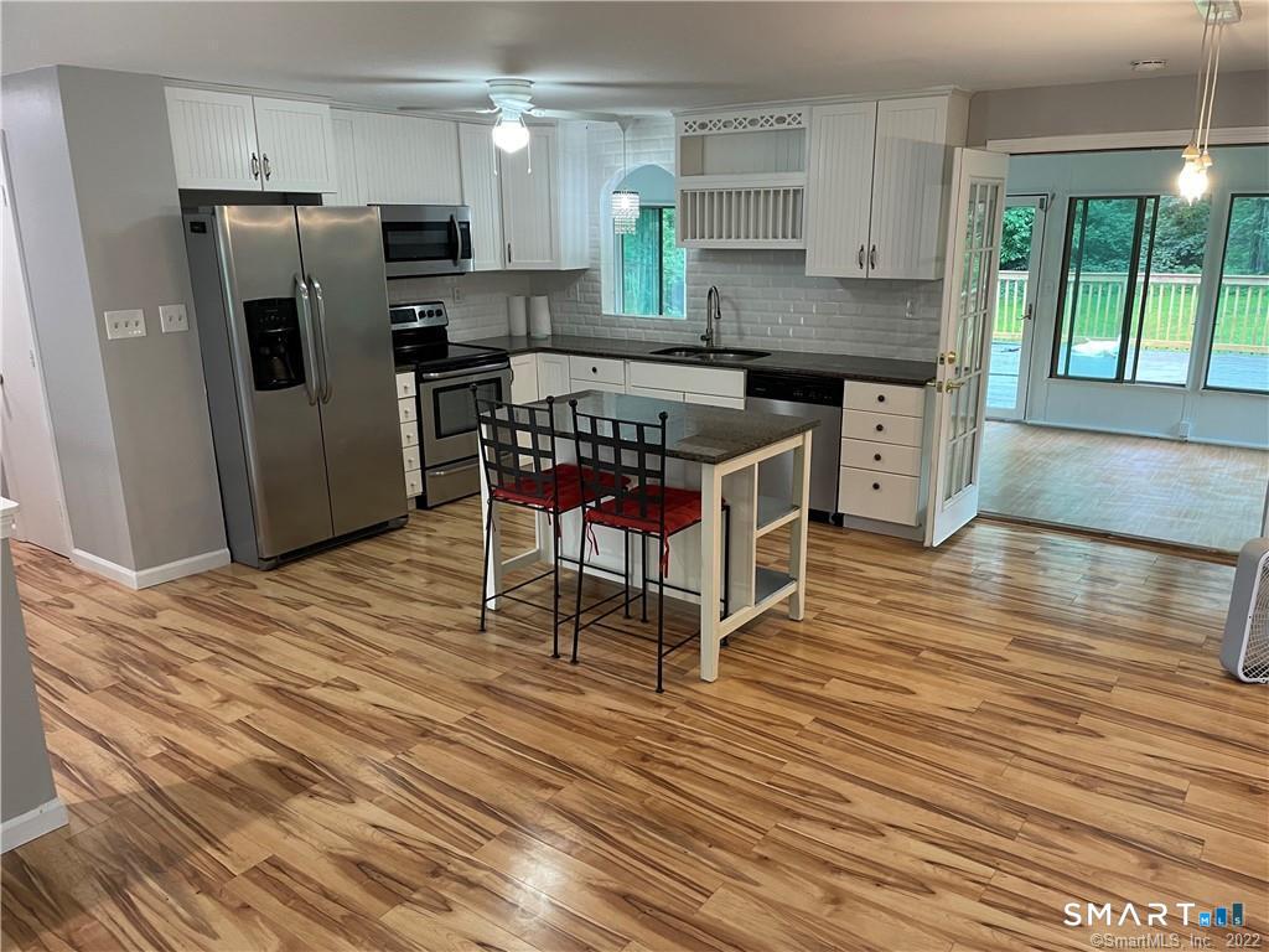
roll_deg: +0.1
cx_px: 634
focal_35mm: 26
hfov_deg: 67.3
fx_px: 953
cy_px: 476
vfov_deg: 53.1
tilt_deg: -15.1
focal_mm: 4.2
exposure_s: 1/60
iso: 125
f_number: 1.6
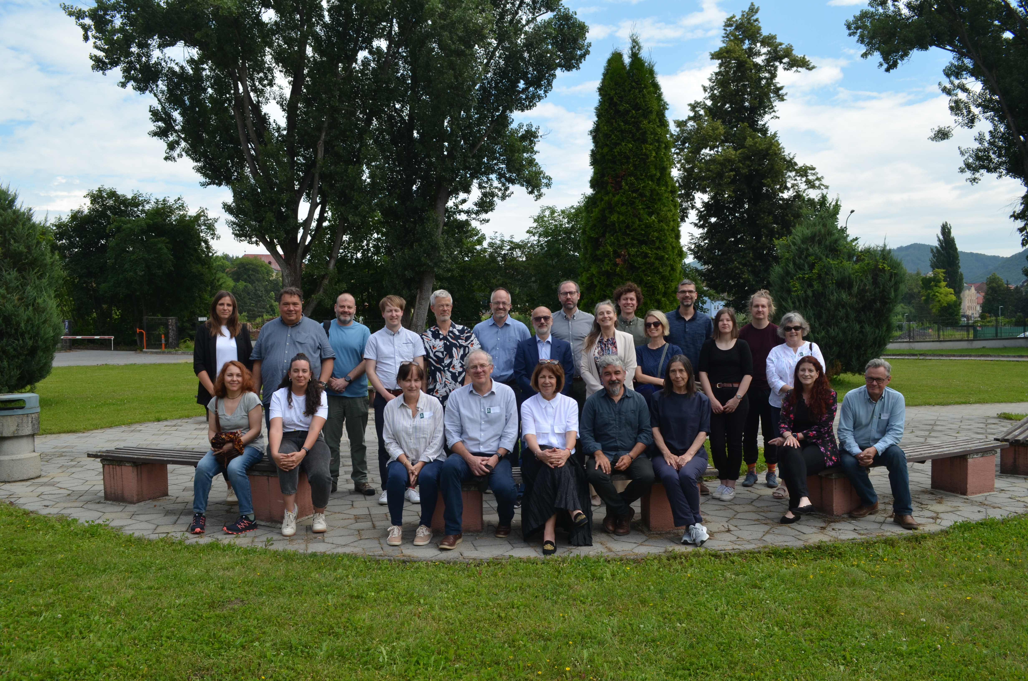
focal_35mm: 27
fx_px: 769
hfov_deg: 67.5
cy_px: 340
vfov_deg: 47.7
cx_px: 514
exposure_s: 1/250
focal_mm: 18
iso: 160
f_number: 8
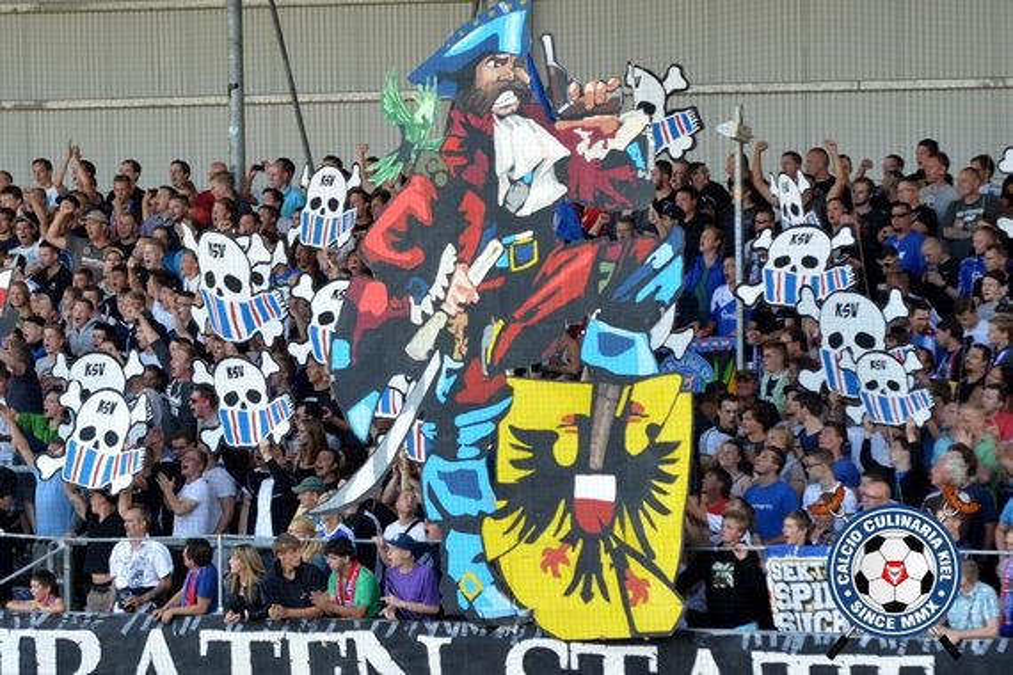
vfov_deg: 7.6
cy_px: 338
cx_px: 506
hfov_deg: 11.4
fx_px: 5065
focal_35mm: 180
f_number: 3.2
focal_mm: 120
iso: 800
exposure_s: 1/800
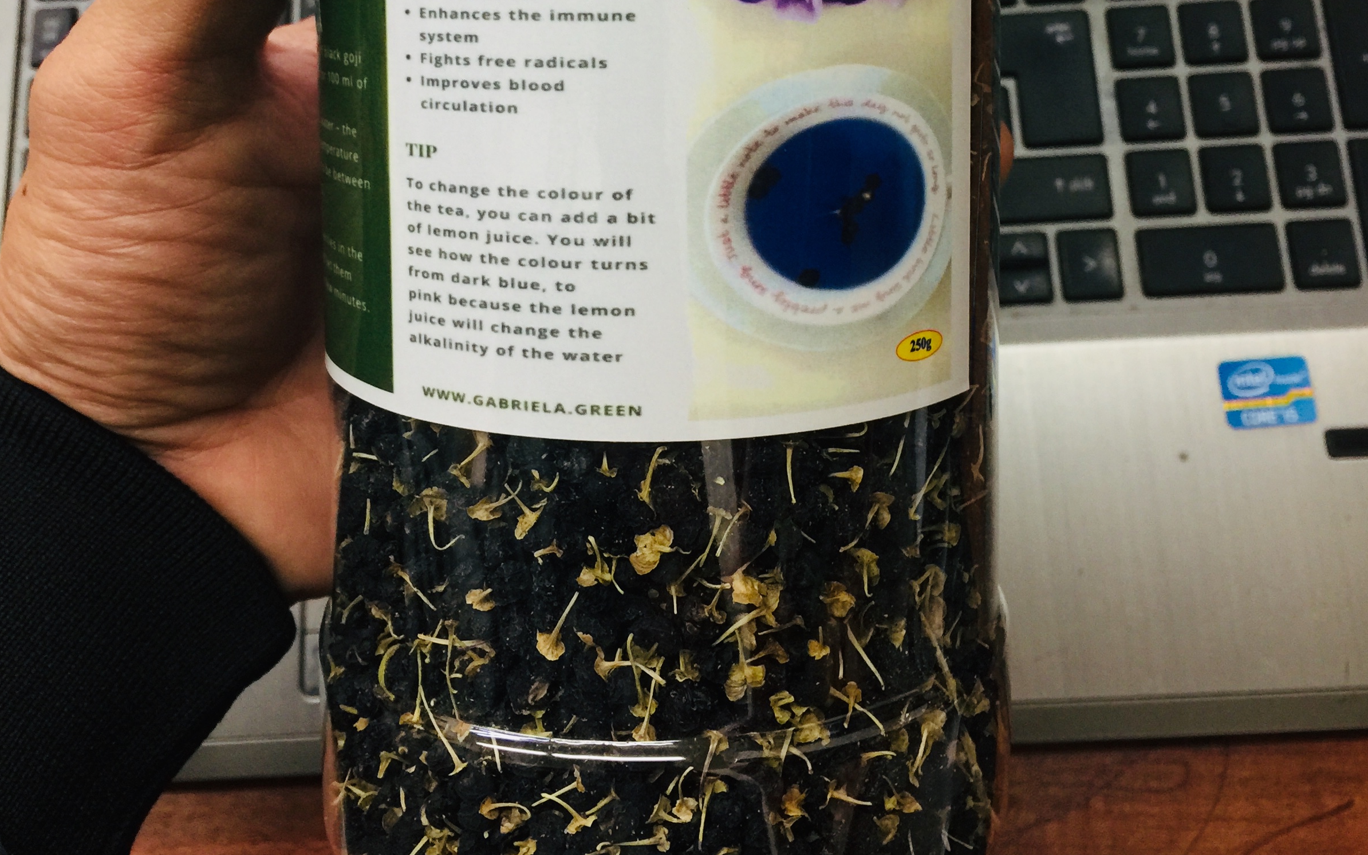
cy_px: 66
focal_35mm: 42
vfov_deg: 29.2
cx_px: 694
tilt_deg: -66.5
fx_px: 1566
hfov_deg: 47.2
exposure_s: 1/17
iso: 64
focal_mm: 4.15
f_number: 2.2
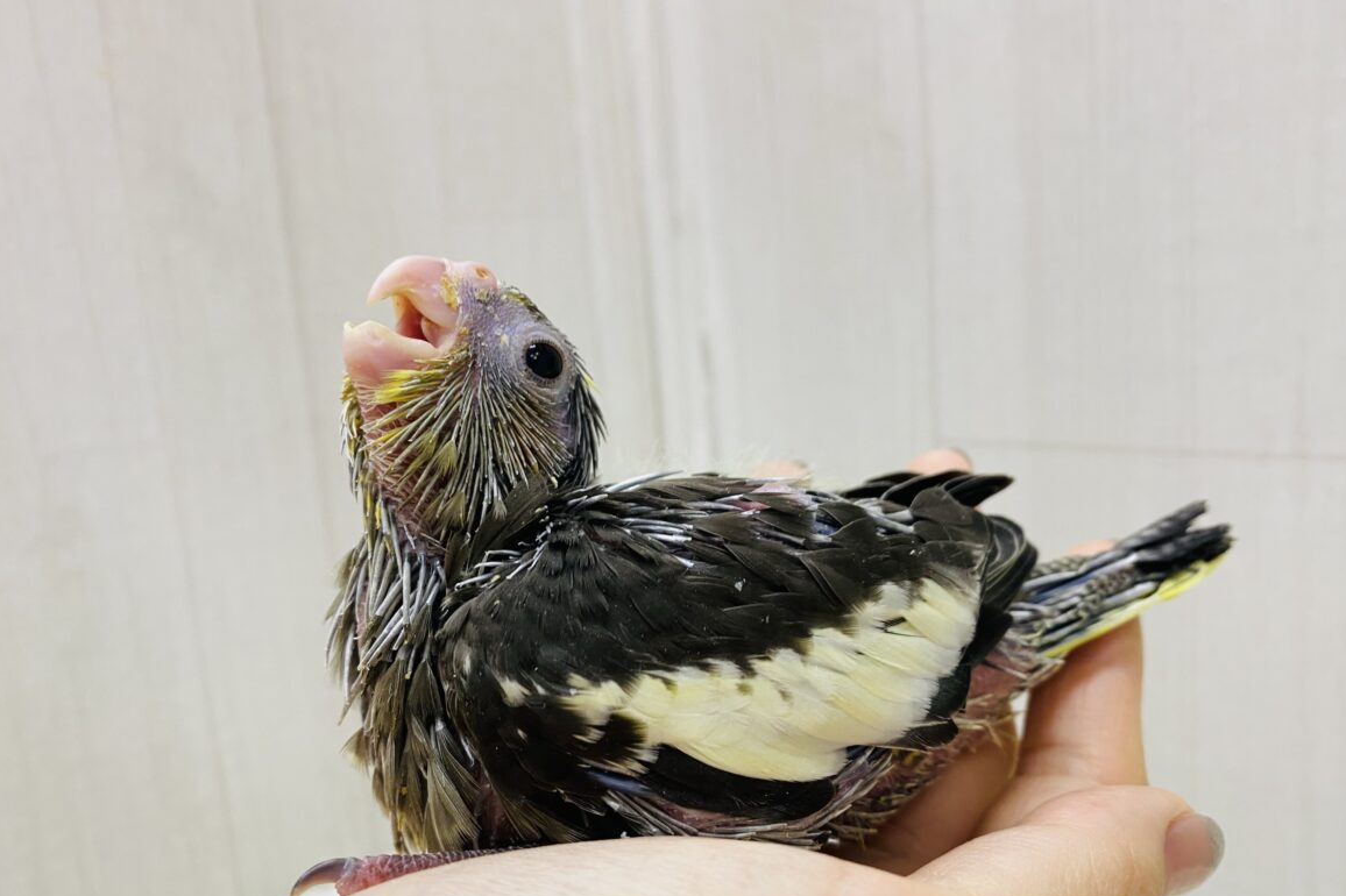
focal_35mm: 27
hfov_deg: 67.4
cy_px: 477
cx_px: 678
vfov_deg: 47.9
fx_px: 1009
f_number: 1.8
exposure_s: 1/50
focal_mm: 4.25
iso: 80
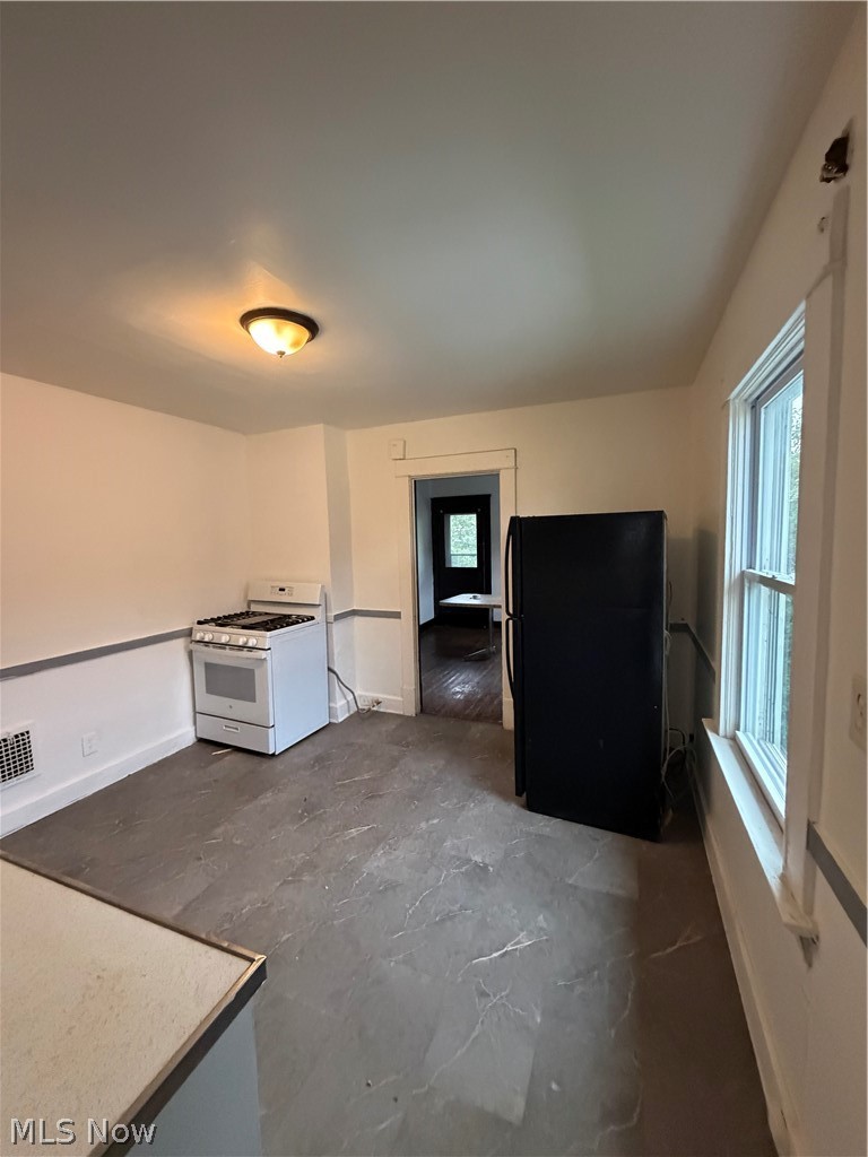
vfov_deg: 102.1
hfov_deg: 85.7
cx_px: 434
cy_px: 578
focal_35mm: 14
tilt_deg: -4.9
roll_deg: +2.4
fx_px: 468
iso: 1000
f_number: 2.2
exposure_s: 1/60
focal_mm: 2.22
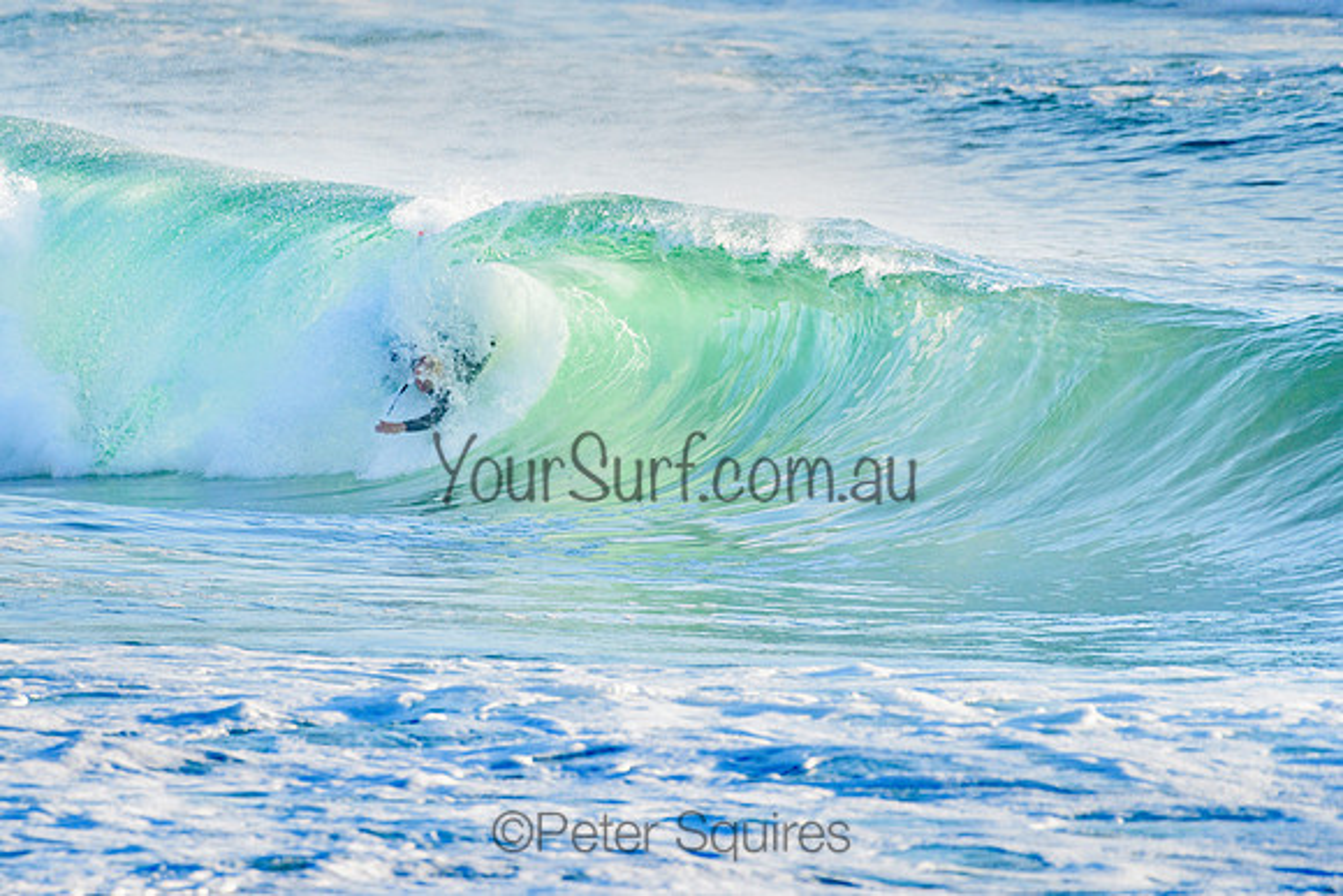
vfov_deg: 2.2
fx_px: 22864
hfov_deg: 3.4
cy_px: 388
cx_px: 528
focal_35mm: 613
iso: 400
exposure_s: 1/2000
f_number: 5.6
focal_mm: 500
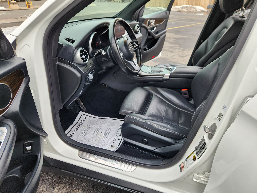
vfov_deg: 58.9
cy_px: 96
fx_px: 171
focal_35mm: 23
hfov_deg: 73.9
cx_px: 128
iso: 64
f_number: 1.8
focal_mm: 5.4
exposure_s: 1/180
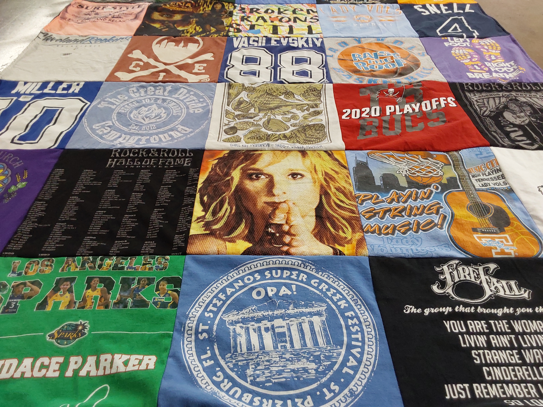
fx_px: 439
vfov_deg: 49.7
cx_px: 272
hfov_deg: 63.4
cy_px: 204
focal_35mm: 28
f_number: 1.9
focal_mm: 2.91
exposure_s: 1/60
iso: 125
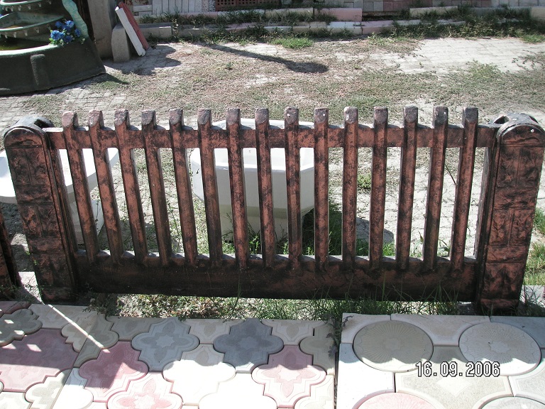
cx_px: 272
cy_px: 204
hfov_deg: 49.0
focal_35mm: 38
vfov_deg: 37.7
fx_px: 598
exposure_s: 1/350
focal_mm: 6.3
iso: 50
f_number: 3.3
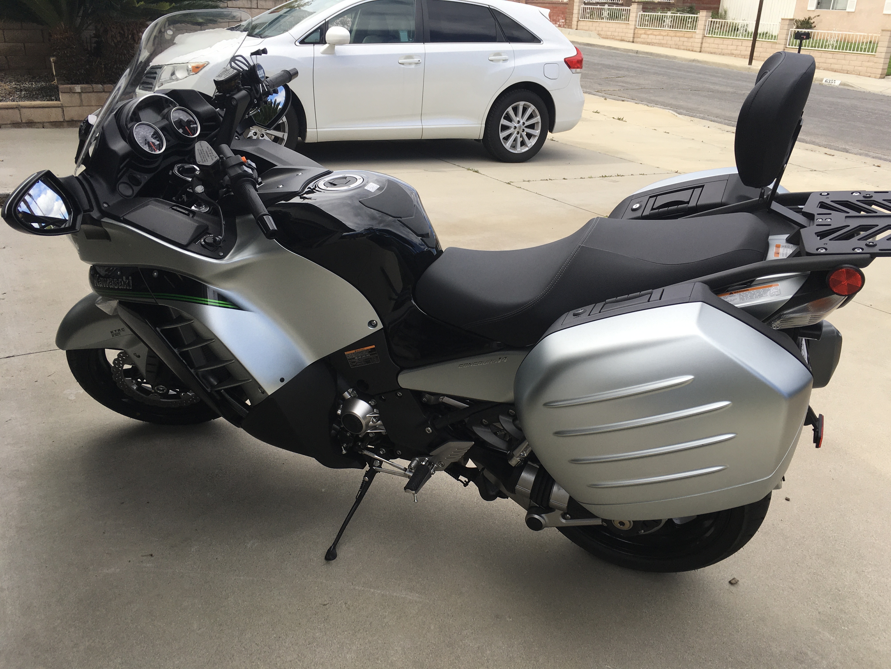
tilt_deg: -22.2
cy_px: 334
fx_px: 746
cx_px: 446
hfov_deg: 61.7
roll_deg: -2.9
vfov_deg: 48.2
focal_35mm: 29
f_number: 2.2
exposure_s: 1/732
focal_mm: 4.15
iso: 25
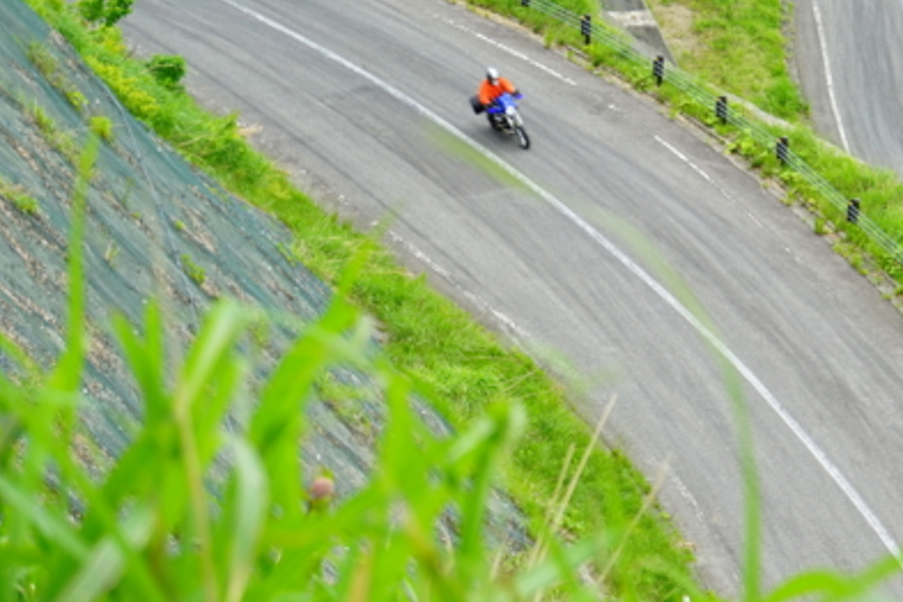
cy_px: 240
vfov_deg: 7.9
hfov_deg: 11.8
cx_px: 866
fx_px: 4339
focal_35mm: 173
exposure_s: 1/100
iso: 125
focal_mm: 57
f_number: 5.6
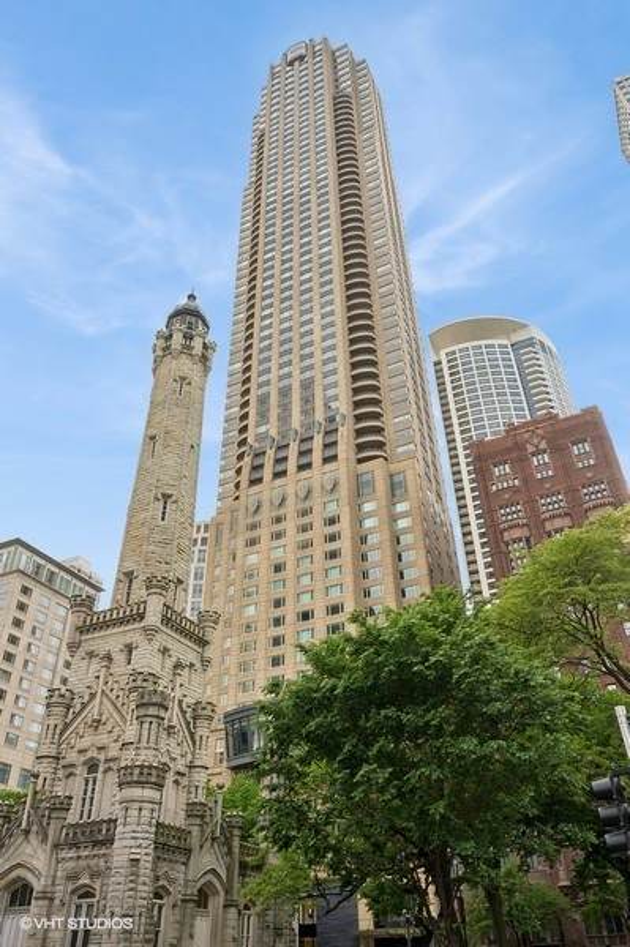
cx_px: 315
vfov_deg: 73.8
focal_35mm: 24
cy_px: 474
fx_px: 631
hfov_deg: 53.1
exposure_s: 1/20
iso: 100
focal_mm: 24
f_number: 14
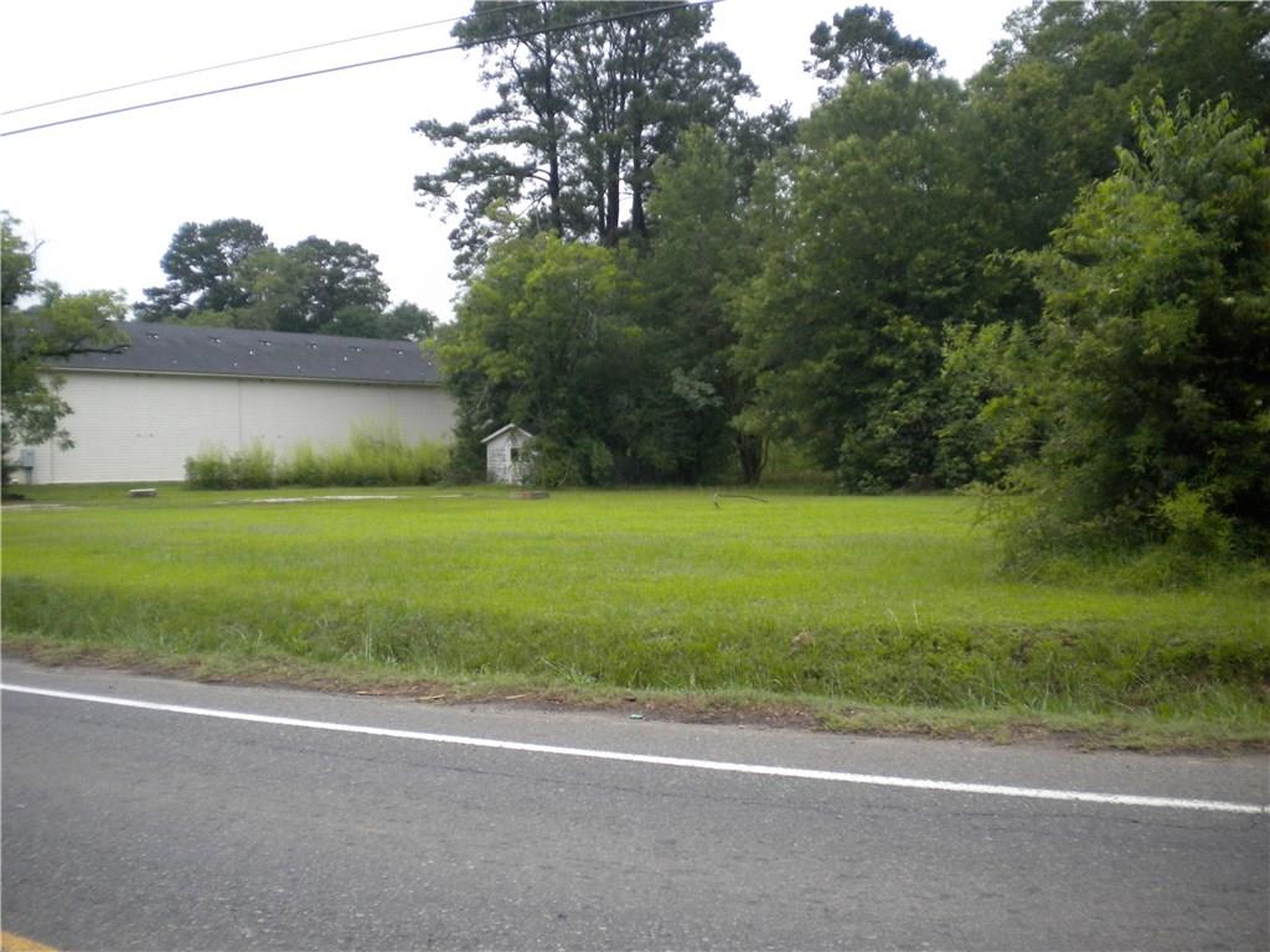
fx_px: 1284
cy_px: 476
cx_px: 635
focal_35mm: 35
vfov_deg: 40.7
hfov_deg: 52.6
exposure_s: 1/475
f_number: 3.1
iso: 254
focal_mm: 6.3
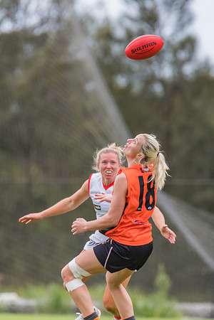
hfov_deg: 1.5
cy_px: 156
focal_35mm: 921
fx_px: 8211
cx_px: 123
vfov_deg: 2.2
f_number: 6.3
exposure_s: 1/1600
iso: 1400
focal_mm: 600
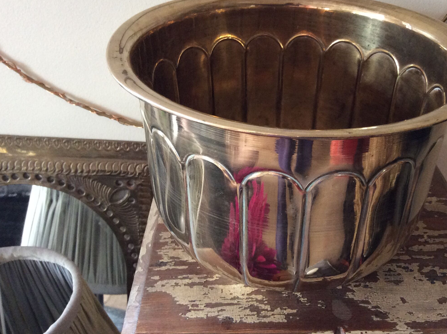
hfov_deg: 44.6
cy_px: 142
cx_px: 273
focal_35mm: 42
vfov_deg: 34.2
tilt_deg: -31.4
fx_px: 542
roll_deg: -0.6
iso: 125
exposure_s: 1/25
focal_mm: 3.3
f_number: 2.4
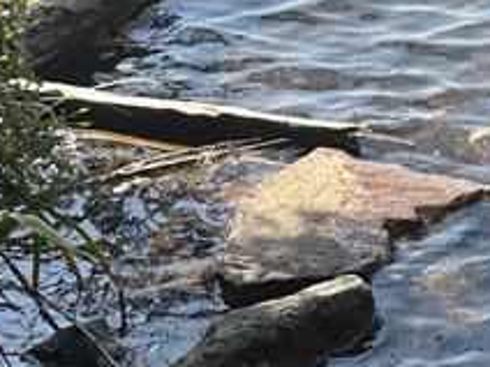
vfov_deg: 14.3
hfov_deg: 15.5
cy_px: 352
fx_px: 1444
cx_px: 968
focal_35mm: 102
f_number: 1.78
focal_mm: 6.86
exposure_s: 1/943
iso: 80
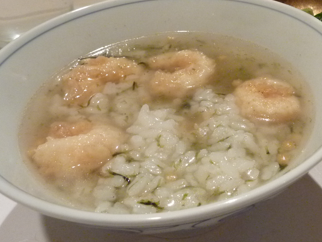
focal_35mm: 45
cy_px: 101
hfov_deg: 41.3
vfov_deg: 32.1
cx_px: 226
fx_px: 419
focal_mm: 4.1
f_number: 3.3
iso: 400
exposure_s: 1/25
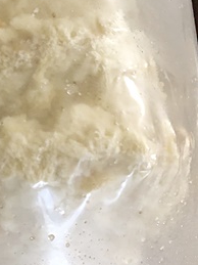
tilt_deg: -78.9
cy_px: 60
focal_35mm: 54
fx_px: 412
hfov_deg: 25.9
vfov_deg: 34.7
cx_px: 8
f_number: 1.8
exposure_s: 1/6
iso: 100
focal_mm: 3.99
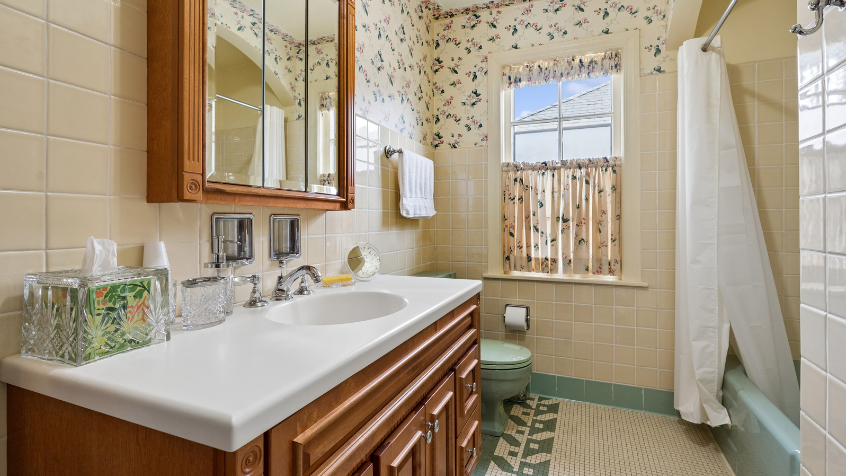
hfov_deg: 95.9
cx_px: 420
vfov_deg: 63.9
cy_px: 243
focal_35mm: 17
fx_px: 381
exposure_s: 1/25
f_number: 8
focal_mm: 16
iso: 400
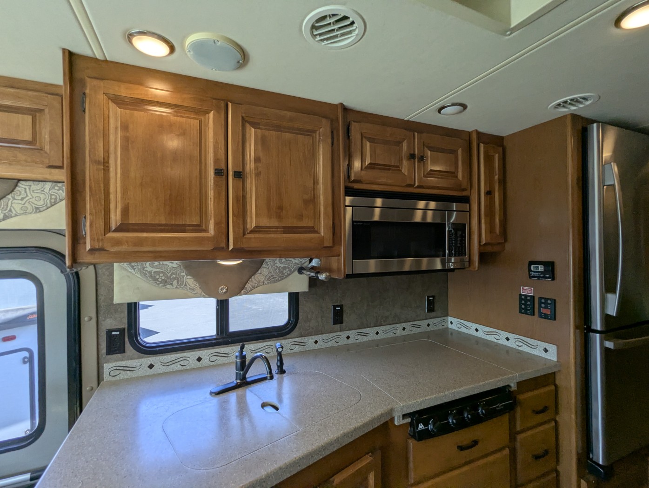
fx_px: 300
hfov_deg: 94.4
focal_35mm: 16
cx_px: 324
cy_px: 244
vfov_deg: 78.2
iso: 81
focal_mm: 2.35
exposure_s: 1/178
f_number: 2.2
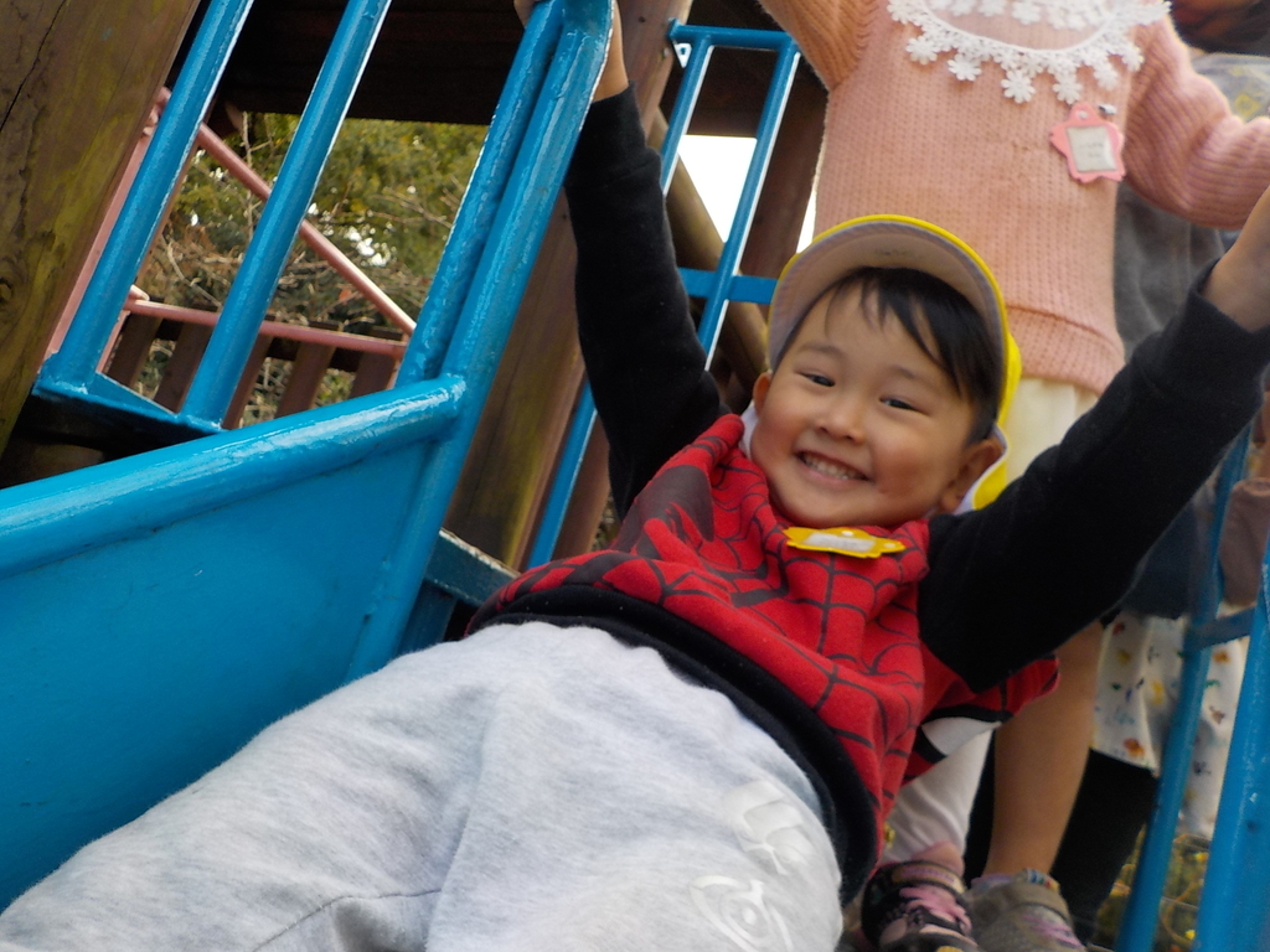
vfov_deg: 46.8
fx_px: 1101
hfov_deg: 60.0
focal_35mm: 30
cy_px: 476
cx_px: 635
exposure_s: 1/160
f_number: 3.3
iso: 125
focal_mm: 4.1
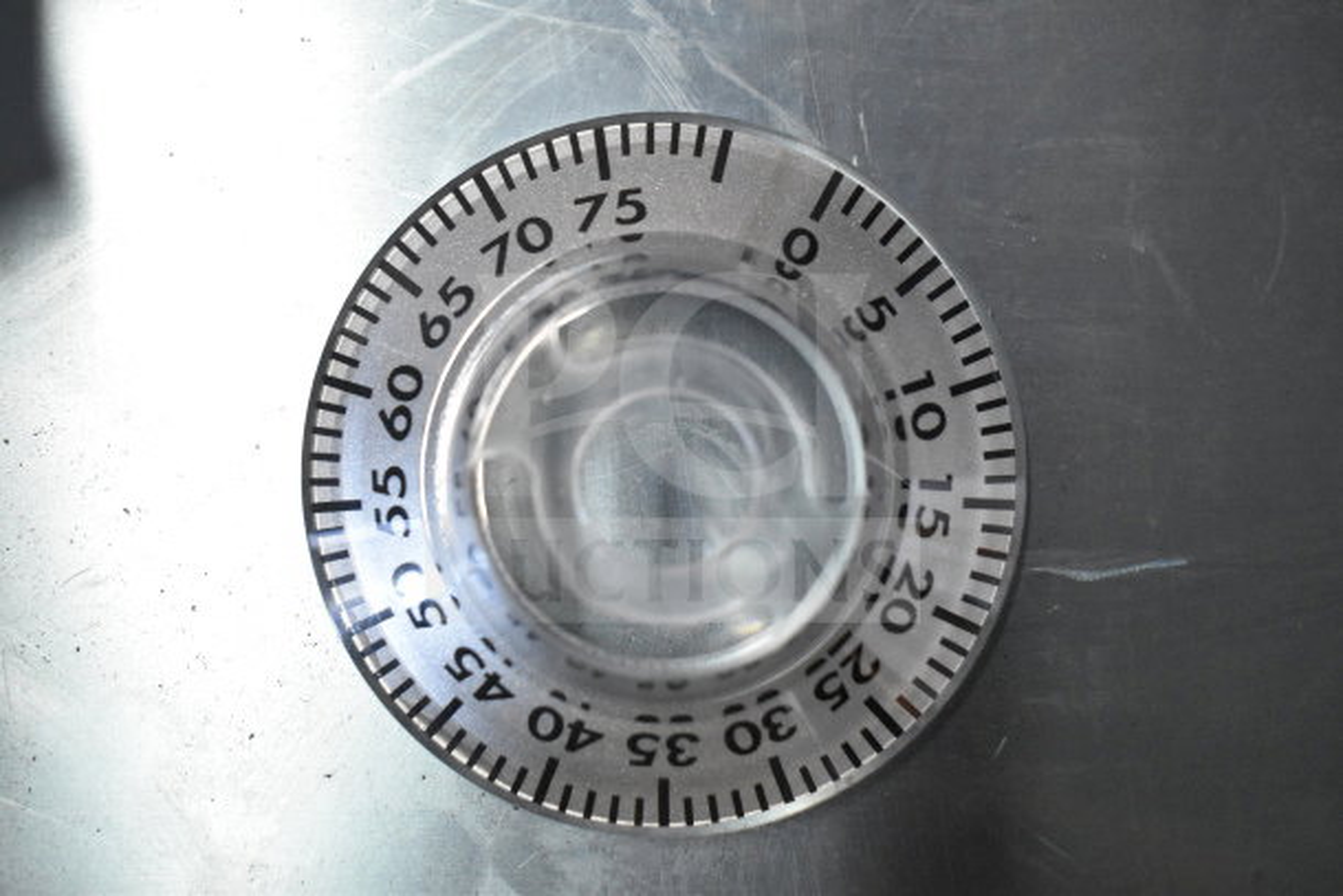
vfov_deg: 26.5
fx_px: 1903
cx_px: 672
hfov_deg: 38.9
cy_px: 448
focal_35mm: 51
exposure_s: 1/160
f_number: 6.3
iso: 6400
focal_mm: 34
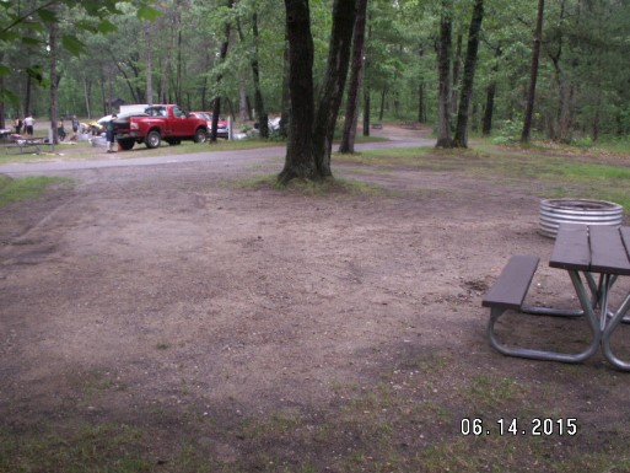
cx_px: 315
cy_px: 236
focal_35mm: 35
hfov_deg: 52.6
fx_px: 637
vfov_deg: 40.7
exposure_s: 1/60
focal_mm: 5.86
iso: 50
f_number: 3.2
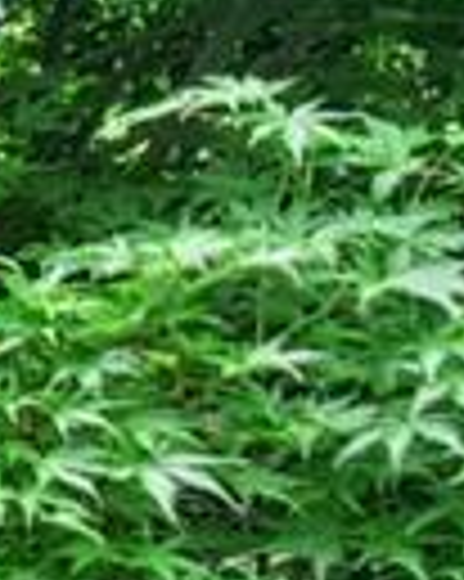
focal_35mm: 119
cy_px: 704
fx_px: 2045
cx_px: -1509
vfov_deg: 15.6
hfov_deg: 7.5
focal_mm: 16
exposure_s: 1/800
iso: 2000
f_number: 5.6
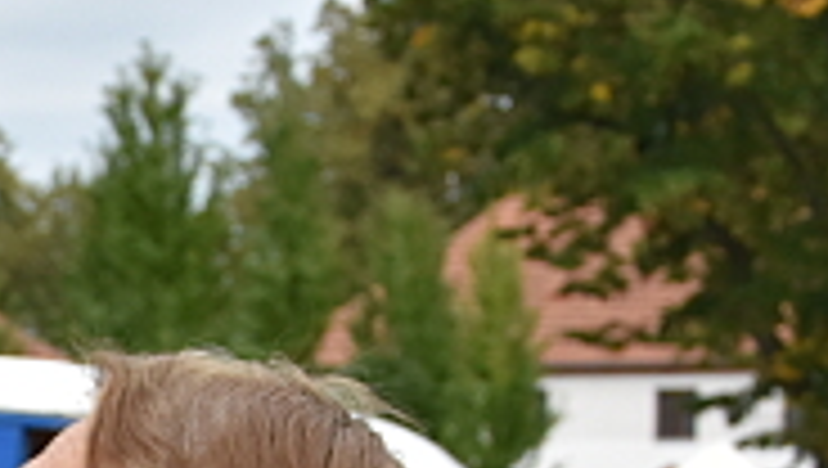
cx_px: -279
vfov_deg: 8.2
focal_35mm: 143
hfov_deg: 14.3
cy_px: 835
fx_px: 3149
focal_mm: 21
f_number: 3.8
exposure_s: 1/640
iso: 800
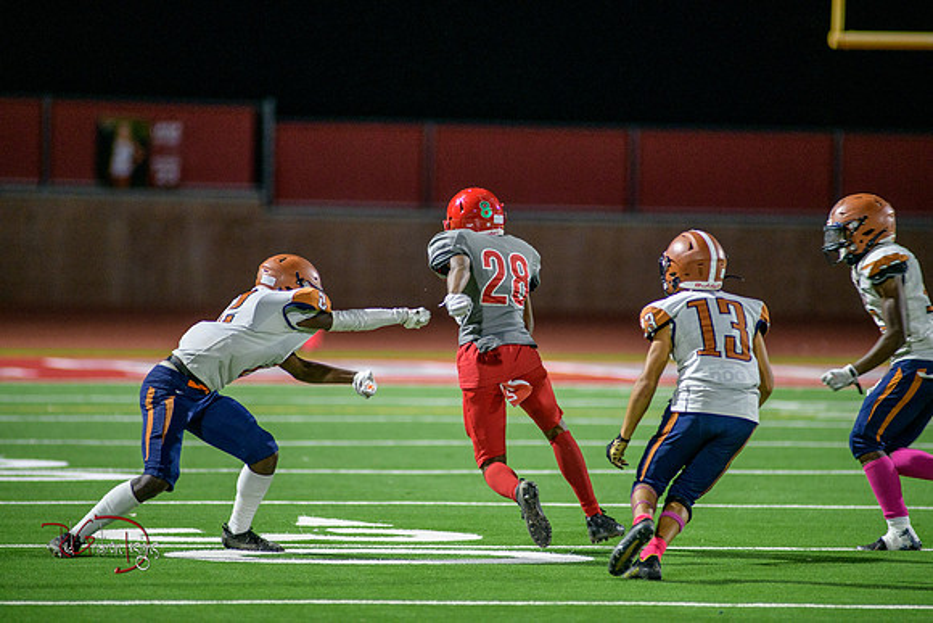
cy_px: 312
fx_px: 7776
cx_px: 466
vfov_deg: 4.6
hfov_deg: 6.9
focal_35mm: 300
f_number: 2.8
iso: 2000
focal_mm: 300
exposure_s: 1/500
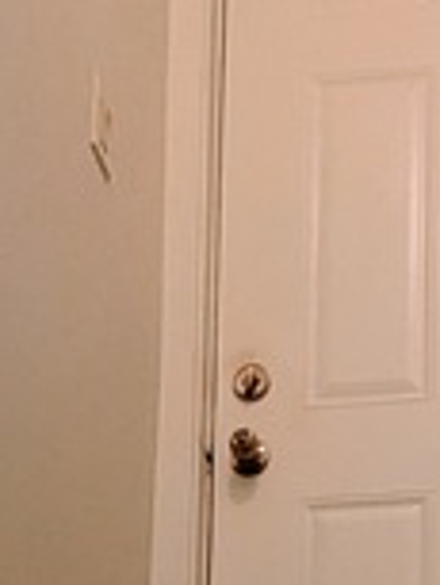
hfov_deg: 14.8
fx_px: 1676
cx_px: 402
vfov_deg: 15.5
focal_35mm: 99
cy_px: 1193
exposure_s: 1/24
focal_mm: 1.83
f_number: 2.2
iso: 56
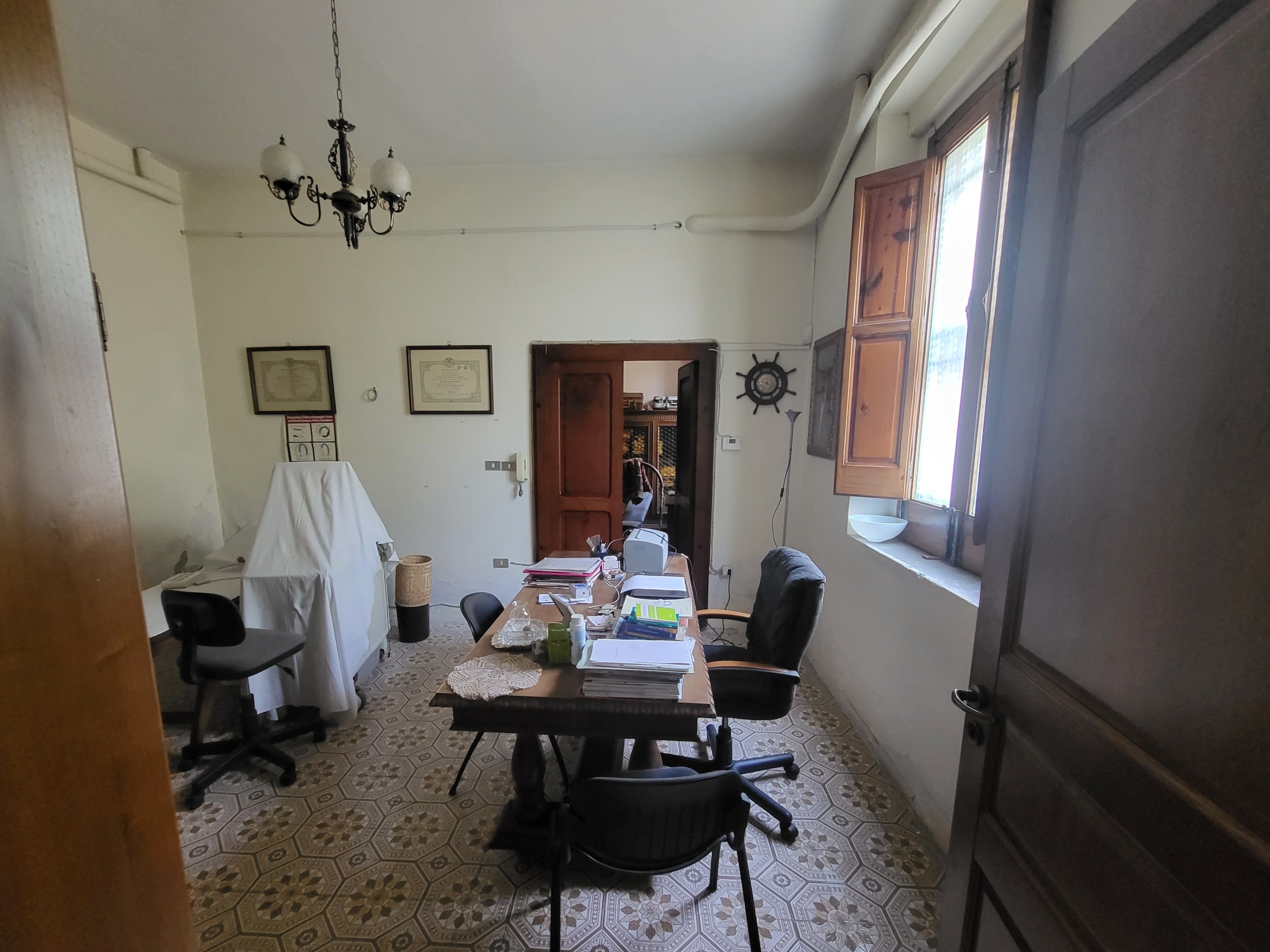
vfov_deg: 85.6
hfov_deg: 102.0
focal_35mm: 14
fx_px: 514
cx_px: 616
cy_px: 508
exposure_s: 1/33
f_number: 2.2
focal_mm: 1.74
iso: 500
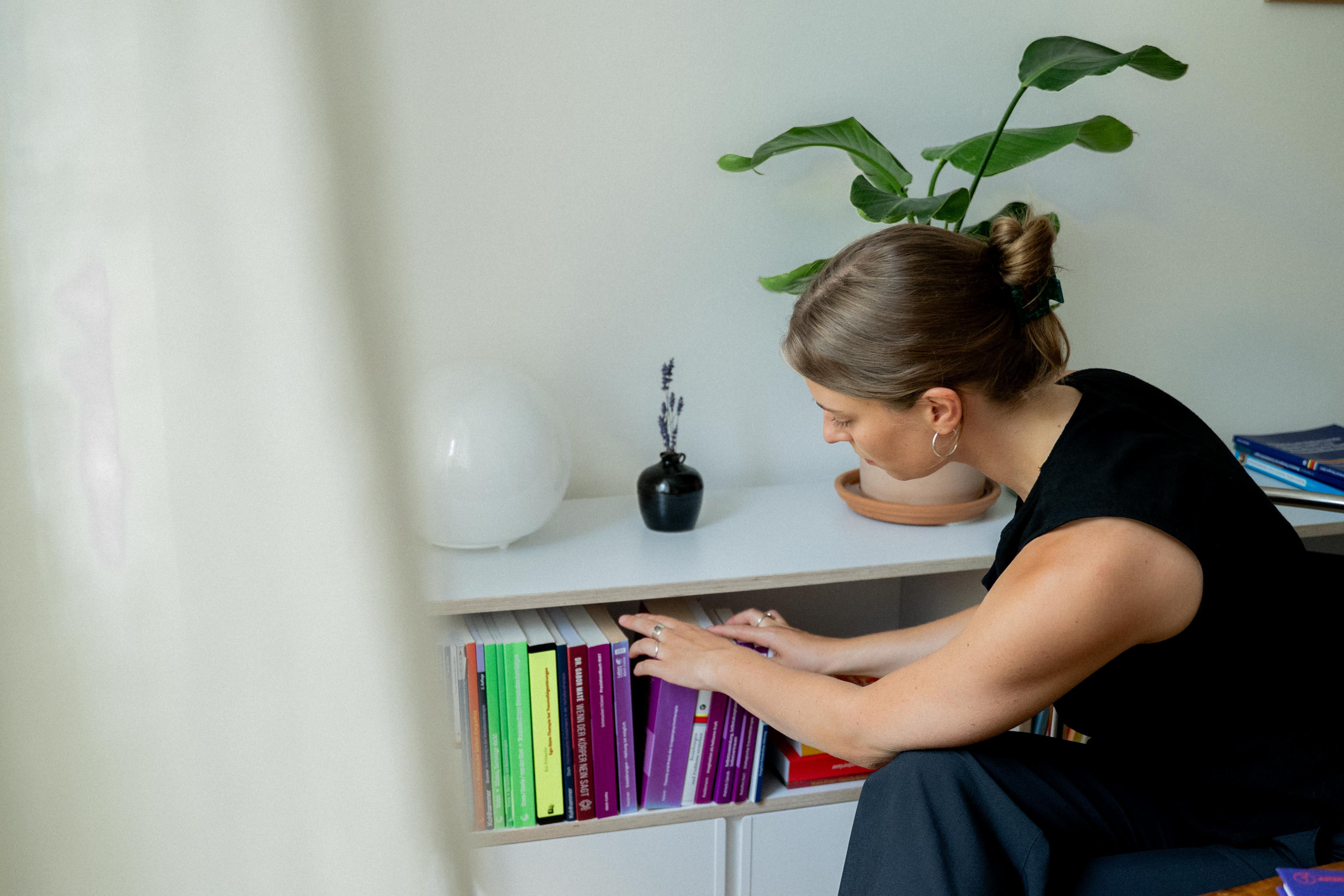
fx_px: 1531
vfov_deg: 32.6
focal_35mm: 41
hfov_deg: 47.4
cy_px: 448
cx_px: 672
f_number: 2.8
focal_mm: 27.4
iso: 2500
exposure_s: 1/500
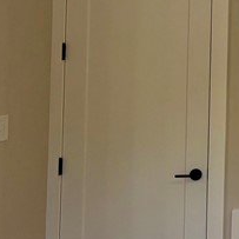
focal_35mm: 116
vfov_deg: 14.8
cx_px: 477
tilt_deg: +2.4
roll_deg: -0.1
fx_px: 906
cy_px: 9
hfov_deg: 13.0
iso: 80
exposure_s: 1/133
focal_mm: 5.96
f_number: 1.6
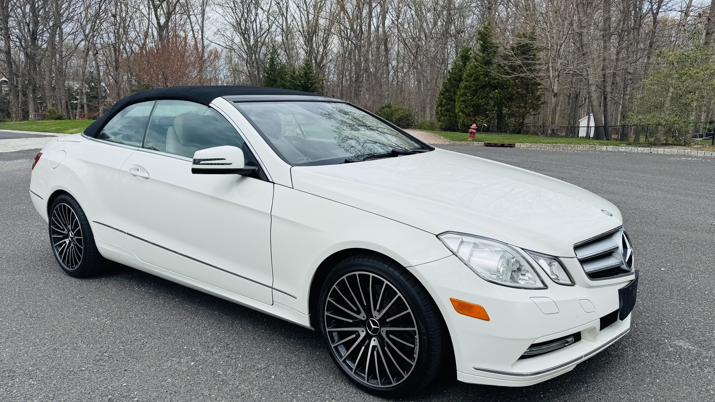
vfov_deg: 42.9
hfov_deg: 69.8
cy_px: 199
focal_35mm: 27
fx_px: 512
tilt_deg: -11.9
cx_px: 369
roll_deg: -0.5
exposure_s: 1/4950
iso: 80
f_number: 1.78
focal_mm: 6.76
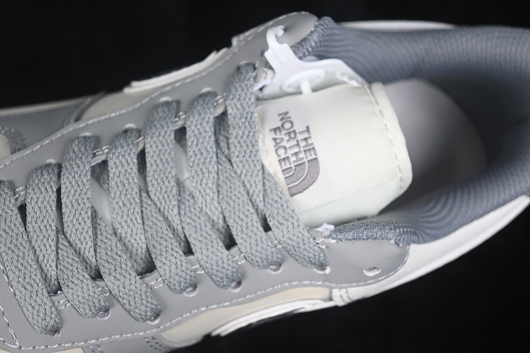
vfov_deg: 18.2
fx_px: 1104
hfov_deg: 27.0
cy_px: 176
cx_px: 265
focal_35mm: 75
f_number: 7.1
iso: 160
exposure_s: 1/80
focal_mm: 50
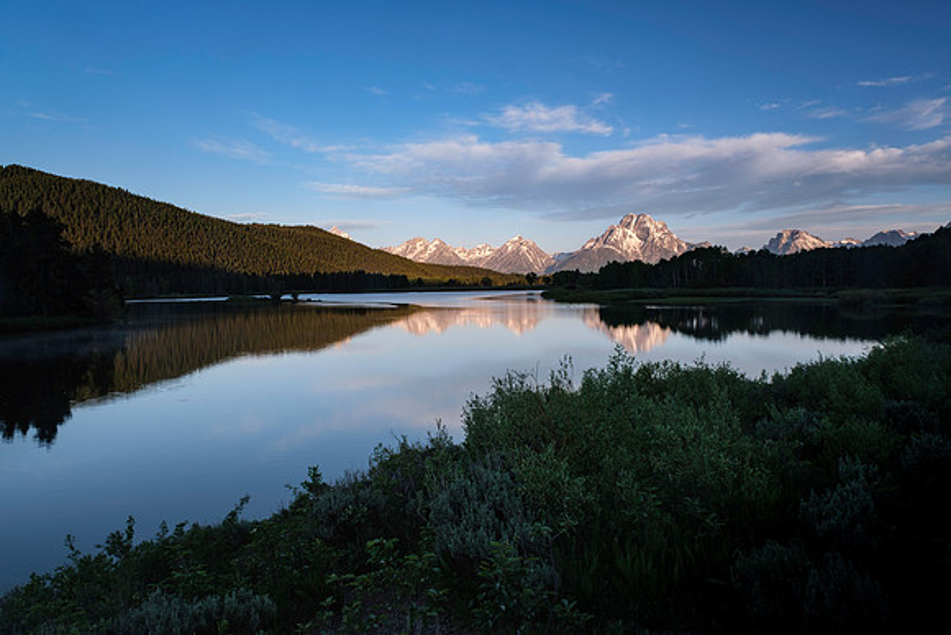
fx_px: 687
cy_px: 318
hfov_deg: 69.4
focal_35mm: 26
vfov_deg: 49.6
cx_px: 476
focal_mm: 17.1
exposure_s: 1/2
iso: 160
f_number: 9
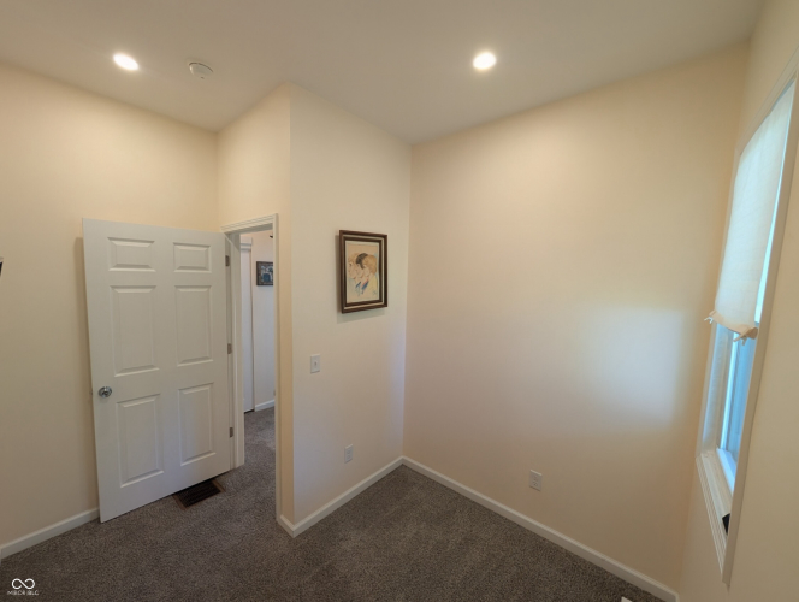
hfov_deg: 110.5
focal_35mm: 12
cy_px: 301
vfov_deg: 94.6
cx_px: 400
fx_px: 277
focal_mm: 2.02
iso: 51
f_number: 1.7
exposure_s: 1/34.8
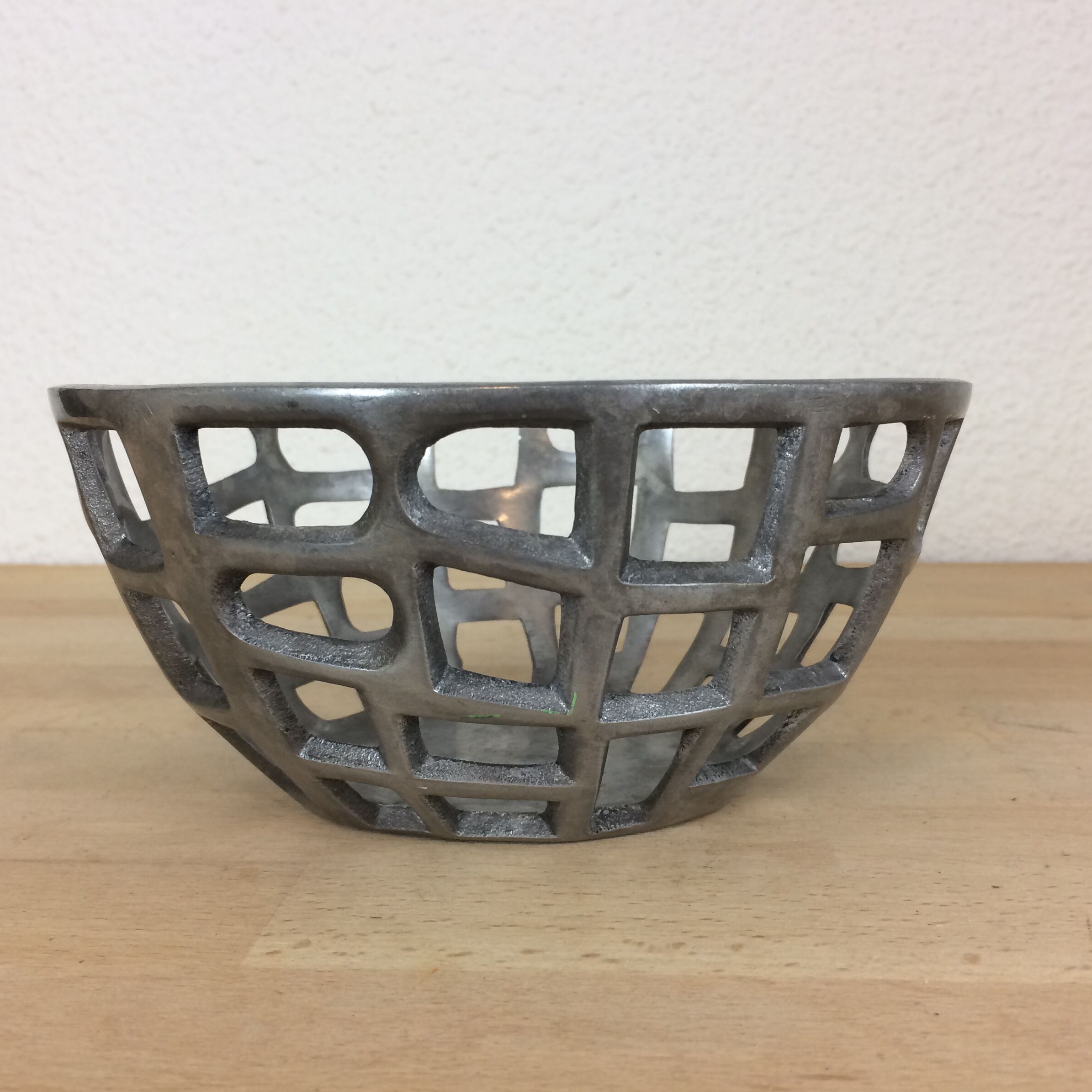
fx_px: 1249
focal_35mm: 35
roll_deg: +0.3
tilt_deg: -7.0
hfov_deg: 47.2
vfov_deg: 47.2
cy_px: 540
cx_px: 546
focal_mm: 4.15
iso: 40
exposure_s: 1/33
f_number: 2.2
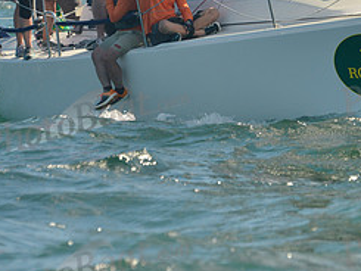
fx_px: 4267
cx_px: 267
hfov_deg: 4.8
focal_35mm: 409
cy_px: 23
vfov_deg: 3.6
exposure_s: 1/1250
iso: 400
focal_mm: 180
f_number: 6.3
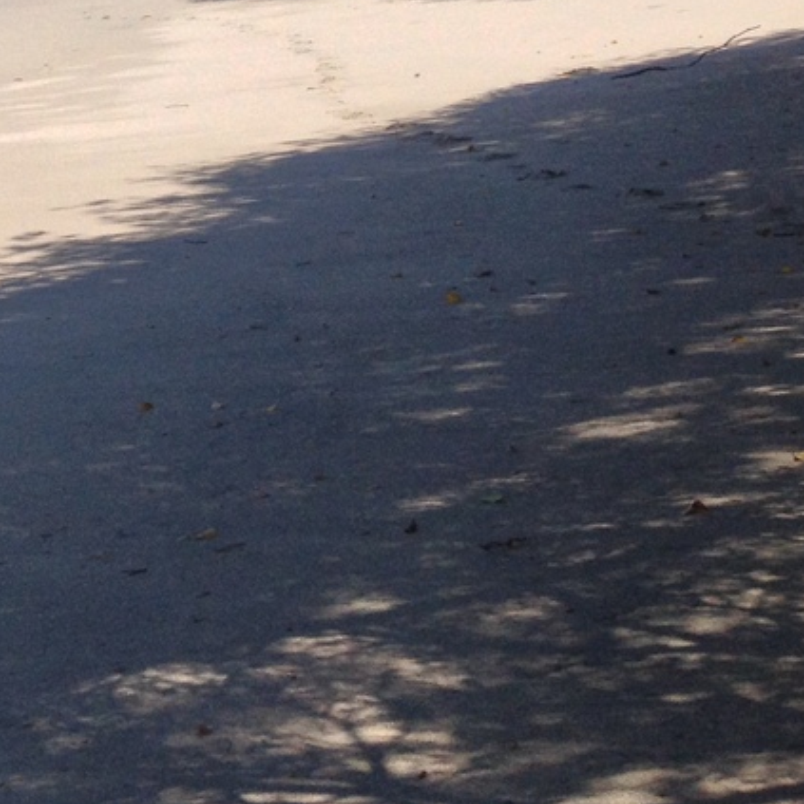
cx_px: -677
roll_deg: +0.6
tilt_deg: -3.4
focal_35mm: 117
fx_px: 3074
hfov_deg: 13.3
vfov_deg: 14.4
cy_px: -190
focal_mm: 4.28
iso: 50
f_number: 2.4
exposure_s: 1/1623
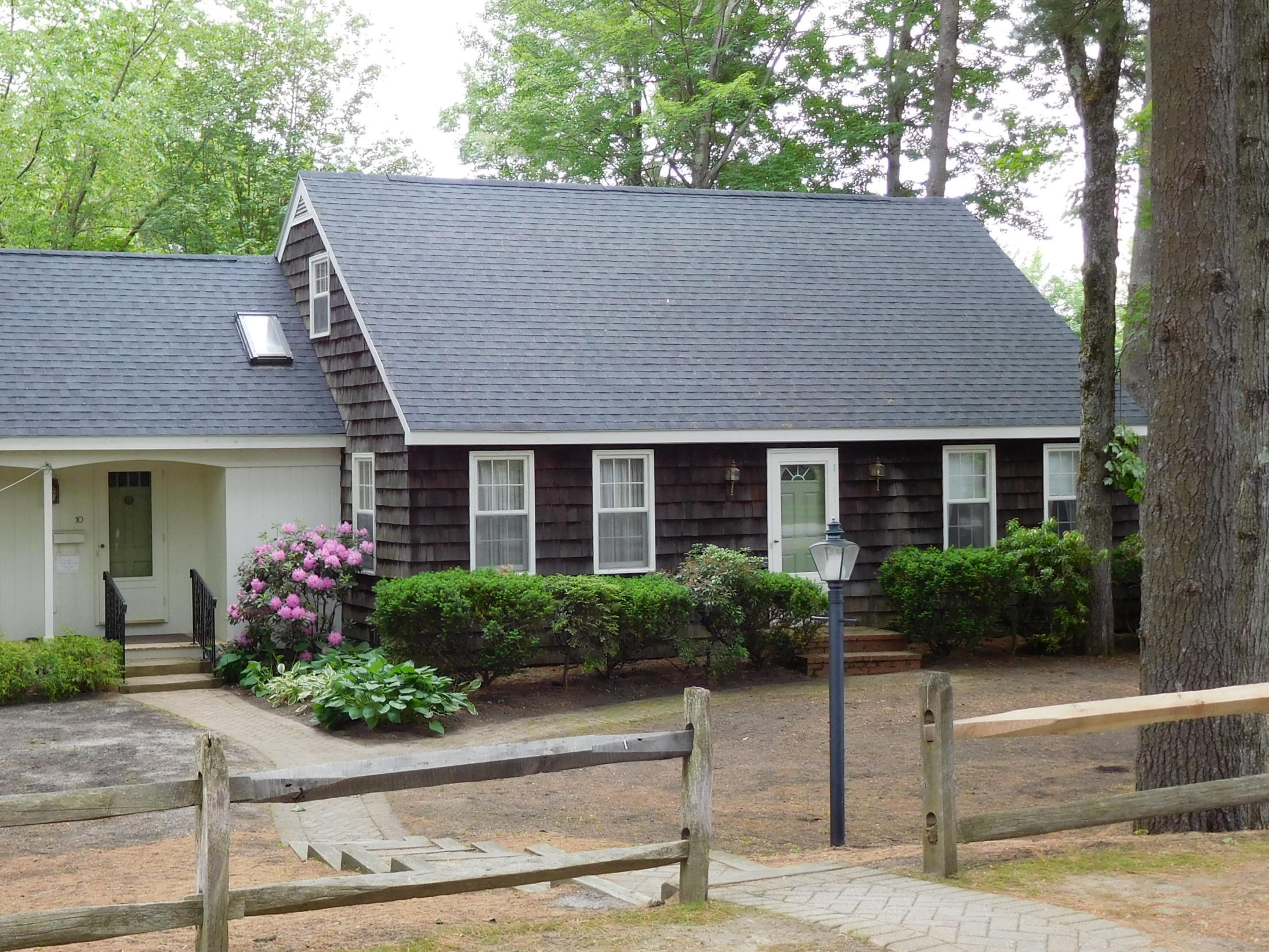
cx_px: 504
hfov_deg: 39.5
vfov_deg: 30.3
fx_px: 1760
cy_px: 472
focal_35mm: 48
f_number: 3.8
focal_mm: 6.2
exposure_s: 1/40
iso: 125
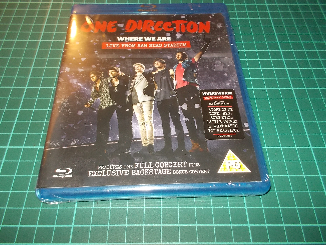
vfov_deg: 48.2
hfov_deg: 61.7
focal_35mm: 29
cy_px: 122
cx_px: 163
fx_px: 273
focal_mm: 4.1
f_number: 3.3
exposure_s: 1/30
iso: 200
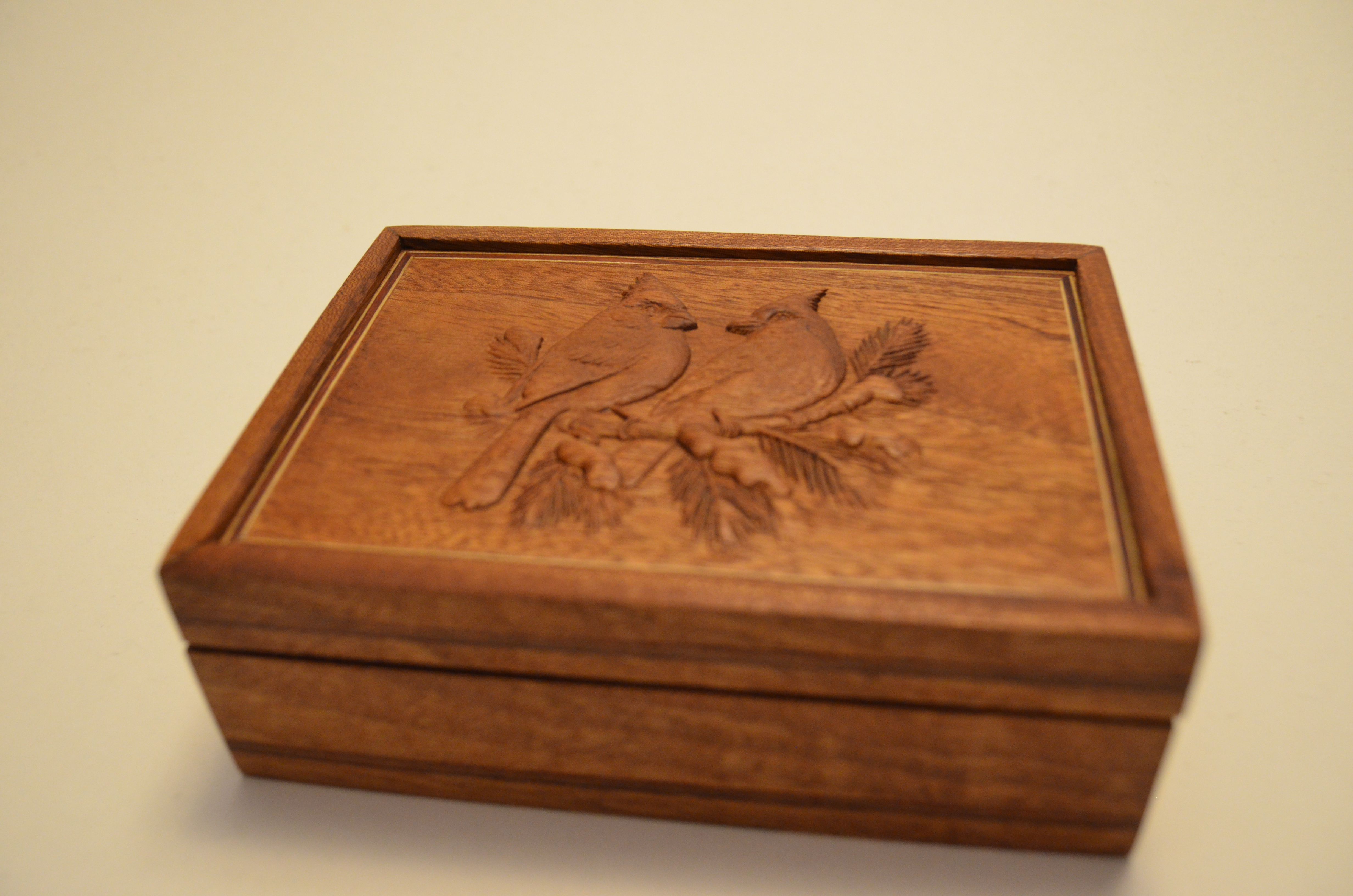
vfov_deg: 39.8
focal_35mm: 33
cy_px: 448
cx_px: 676
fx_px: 1238
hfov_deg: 57.3
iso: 1600
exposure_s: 1/50
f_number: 3.8
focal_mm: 22
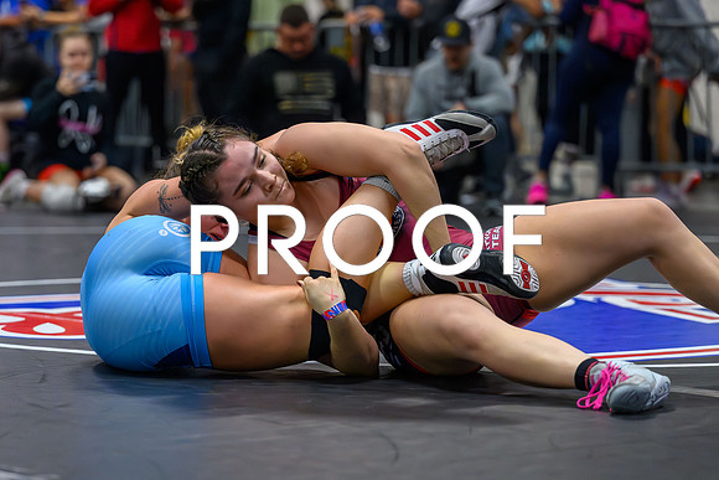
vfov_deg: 10.1
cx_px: 279
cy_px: 337
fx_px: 2719
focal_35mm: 136
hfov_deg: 15.0
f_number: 2.8
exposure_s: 1/800
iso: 10000
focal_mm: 96
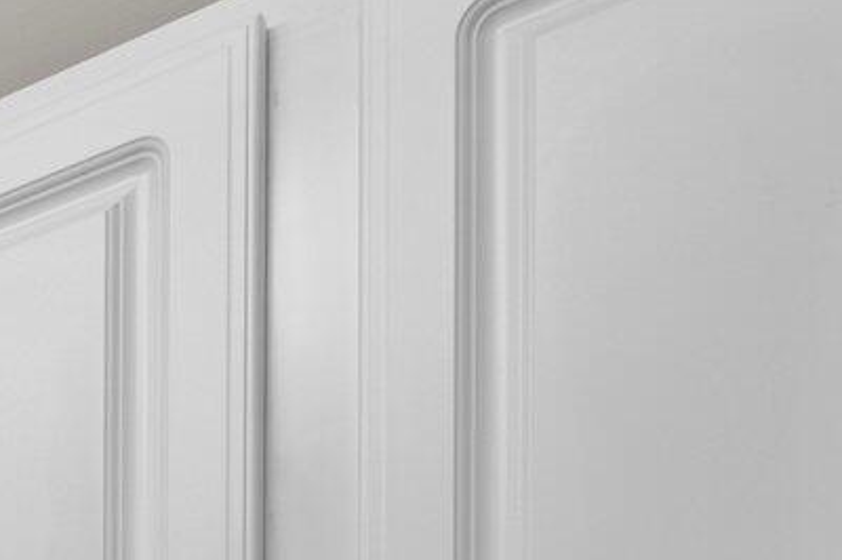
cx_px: -859
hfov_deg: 17.5
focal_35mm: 82
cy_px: 1361
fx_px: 1916
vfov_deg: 12.7
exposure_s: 1/4
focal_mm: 16
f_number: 4
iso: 200
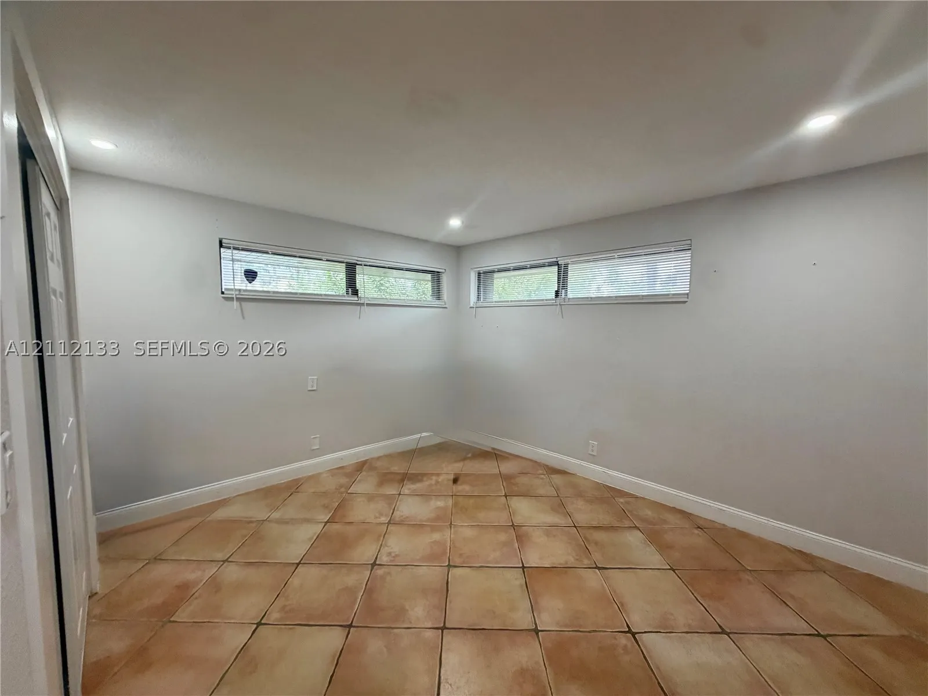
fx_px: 375
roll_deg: +0.9
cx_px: 464
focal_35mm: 14
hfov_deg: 102.1
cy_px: 348
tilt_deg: -5.2
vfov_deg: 85.7
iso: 250
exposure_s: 1/60
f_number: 2.2
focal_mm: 2.22
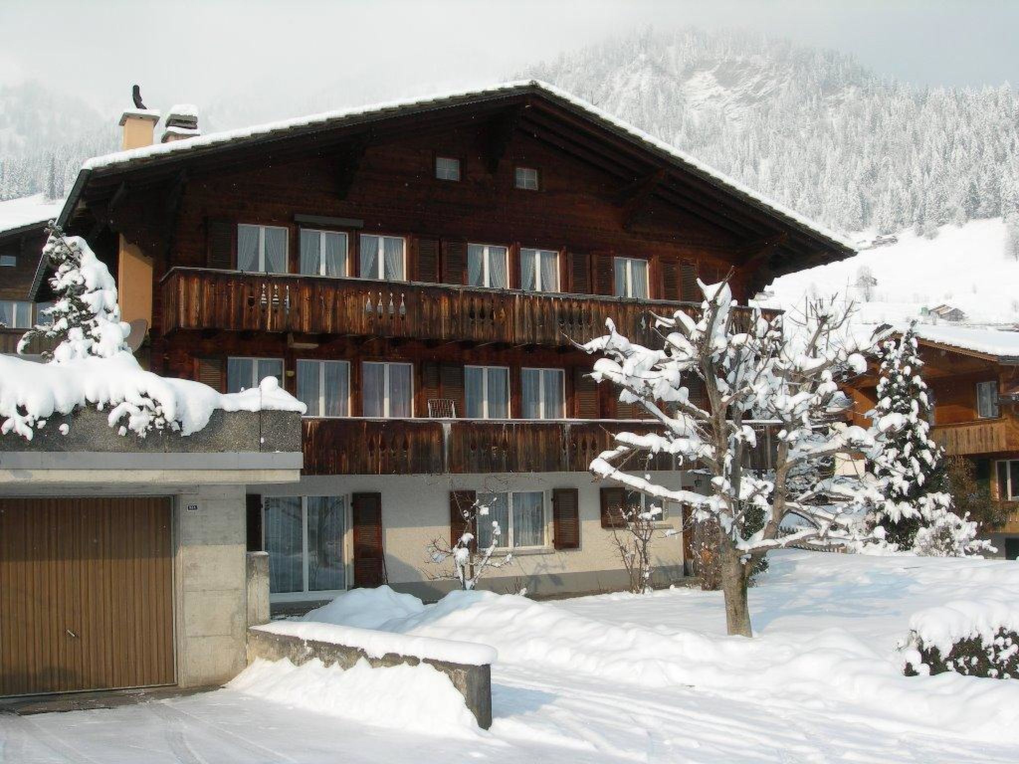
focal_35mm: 38
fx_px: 1119
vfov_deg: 37.7
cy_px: 382
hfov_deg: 49.0
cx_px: 510
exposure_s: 1/548
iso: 50
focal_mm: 7.8
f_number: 4.8
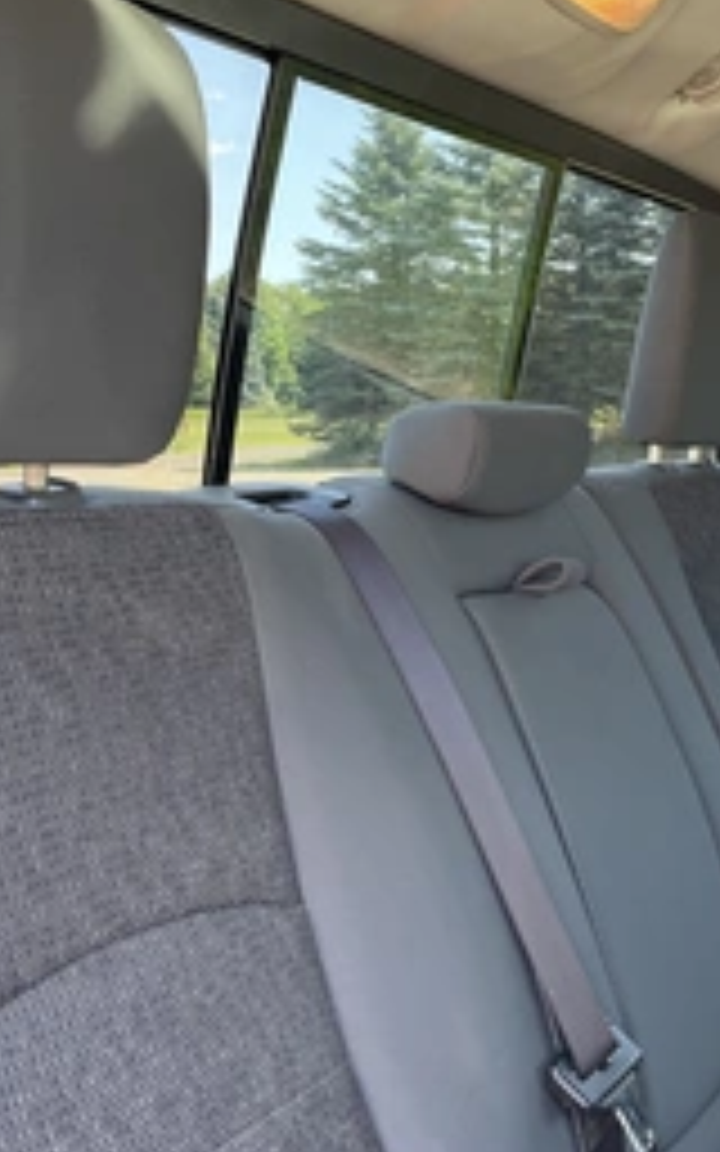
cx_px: 450
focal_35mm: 48
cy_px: 518
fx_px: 1507
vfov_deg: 41.8
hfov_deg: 26.8
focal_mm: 3
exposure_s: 1/122
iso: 64
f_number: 1.8
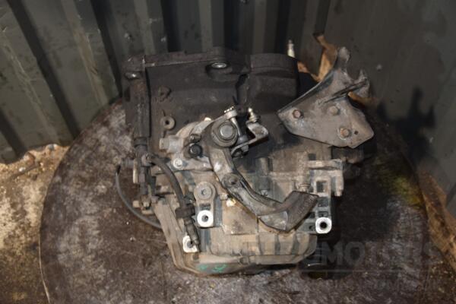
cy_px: 152
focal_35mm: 48
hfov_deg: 41.1
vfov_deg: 28.1
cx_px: 228
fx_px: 608
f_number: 4.2
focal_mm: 32
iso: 800
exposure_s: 1/40
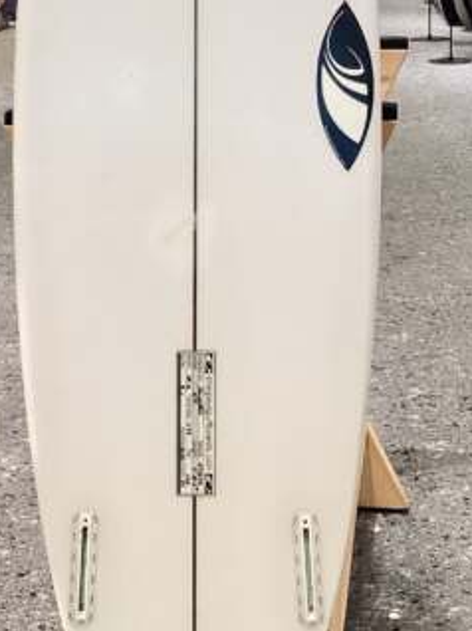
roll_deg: -0.9
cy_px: 125
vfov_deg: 24.6
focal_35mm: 78
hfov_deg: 18.9
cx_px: 188
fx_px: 1420
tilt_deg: -10.2
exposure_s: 1/60
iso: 125
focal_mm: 3.3
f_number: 2.4
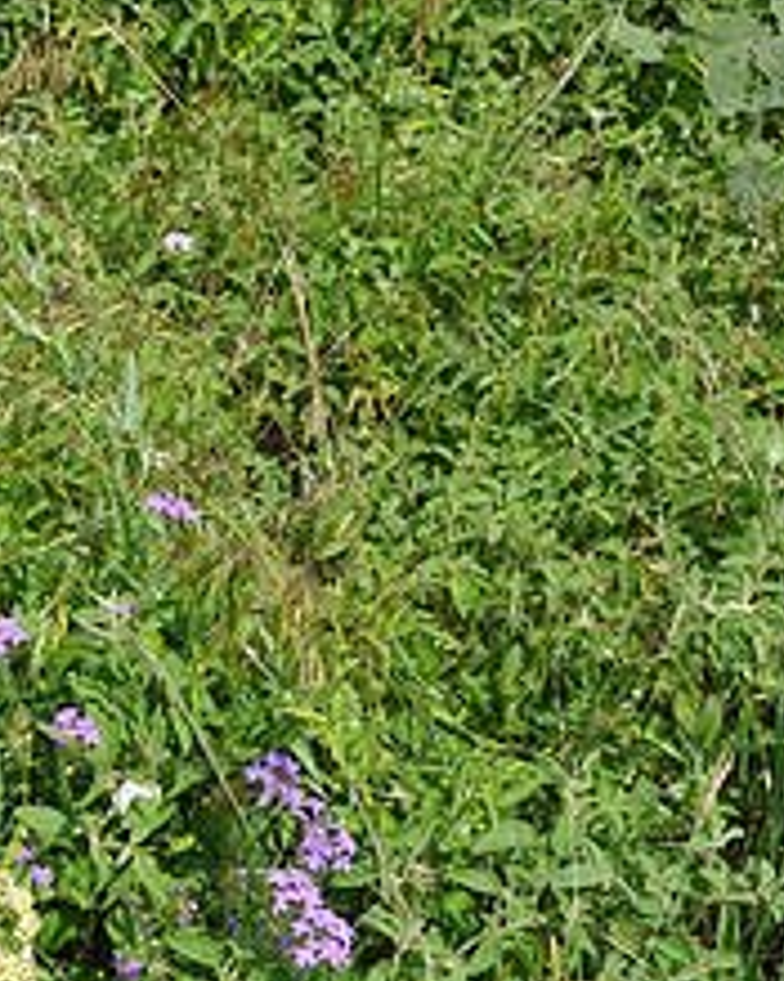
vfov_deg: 22.8
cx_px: -139
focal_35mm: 82
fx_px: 2380
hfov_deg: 17.9
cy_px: 849
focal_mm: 22
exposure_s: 1/200
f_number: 7.1
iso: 200
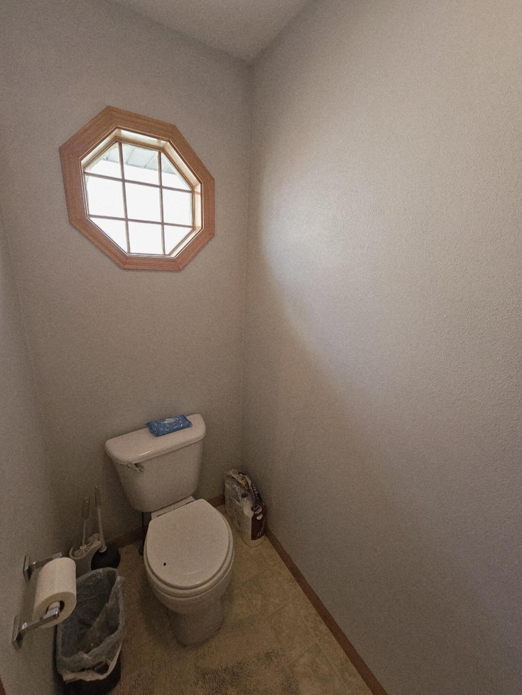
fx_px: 261
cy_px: 348
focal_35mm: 13
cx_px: 261
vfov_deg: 106.2
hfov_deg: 89.9
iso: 250
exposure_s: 1/60
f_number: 2.2
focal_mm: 2.2
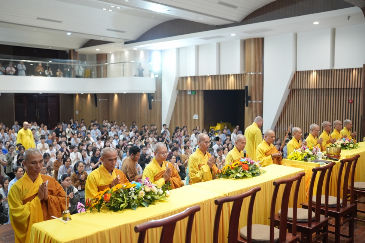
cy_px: 122
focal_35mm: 35
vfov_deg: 37.9
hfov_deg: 54.4
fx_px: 355
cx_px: 182
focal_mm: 35
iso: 2000
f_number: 2.5
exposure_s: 1/200
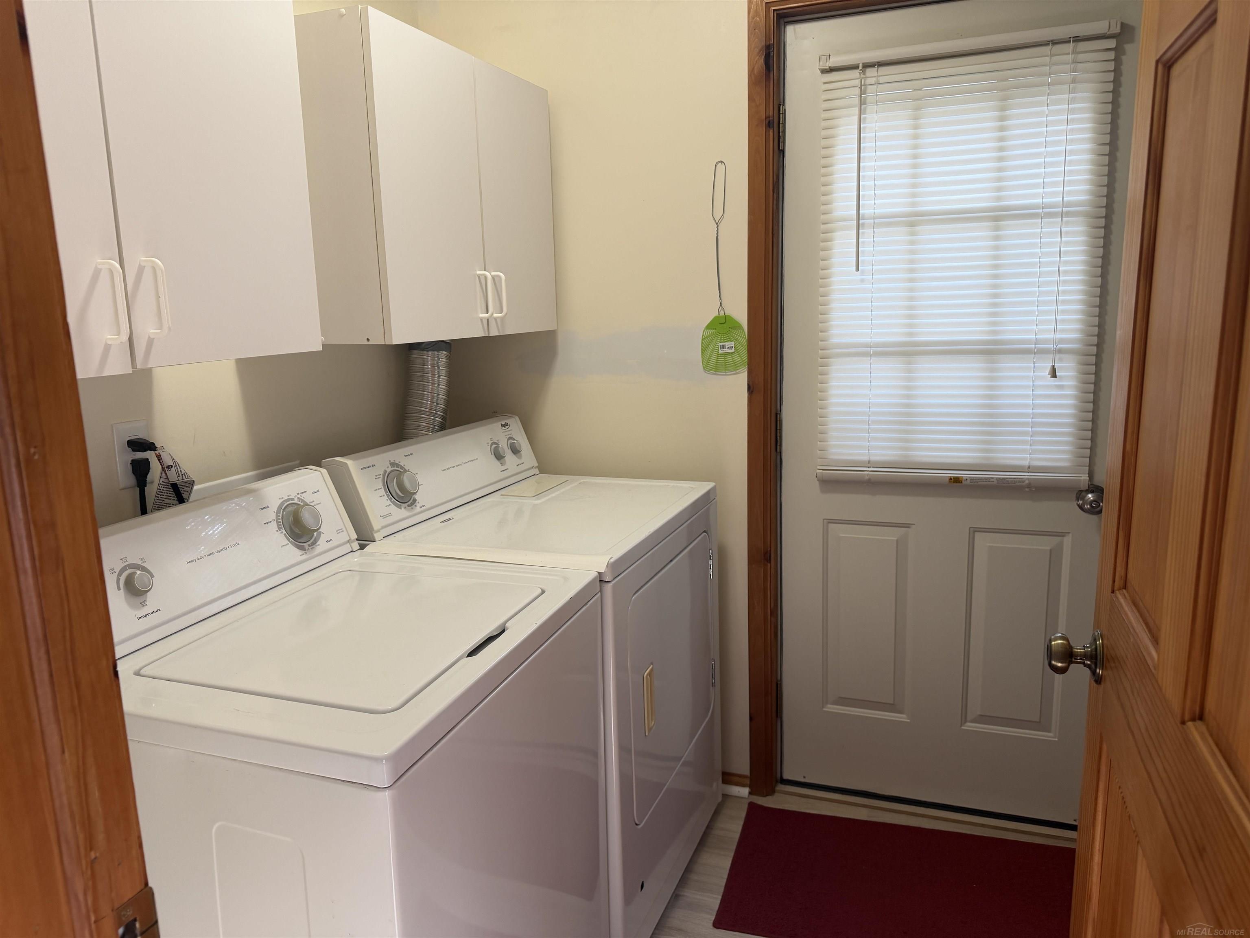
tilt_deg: -10.2
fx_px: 867
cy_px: 469
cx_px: 625
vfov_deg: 56.8
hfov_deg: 71.6
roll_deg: +1.7
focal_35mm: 24
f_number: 1.78
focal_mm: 6.76
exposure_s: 1/121
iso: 160
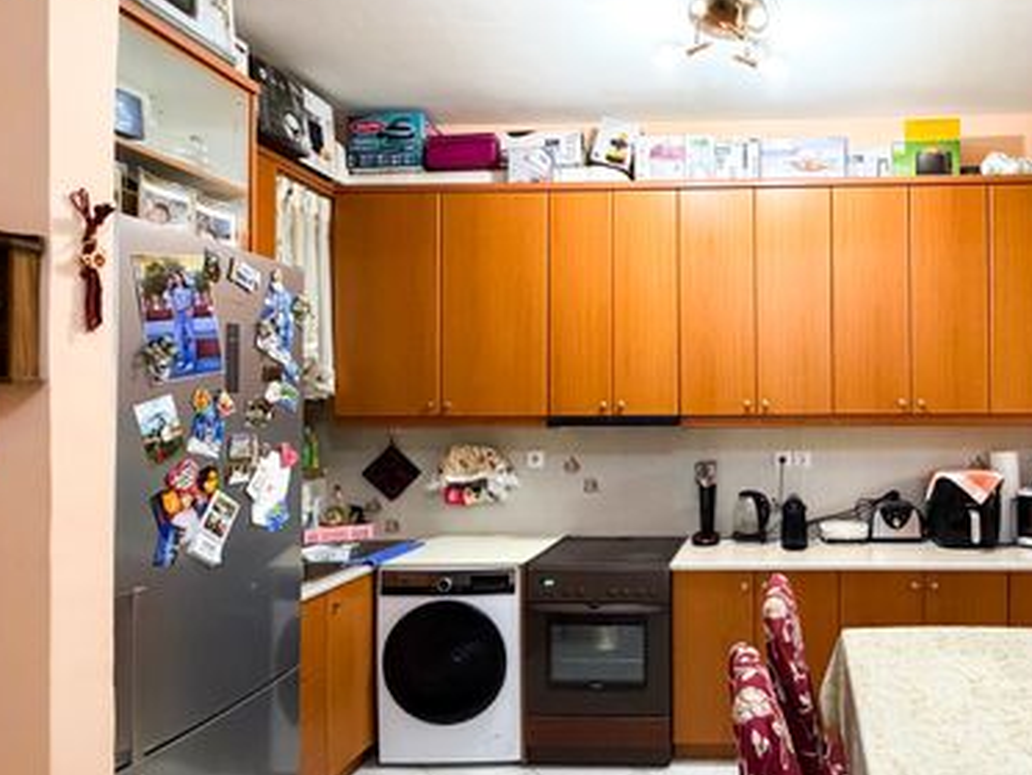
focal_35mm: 24
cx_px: 761
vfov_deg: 56.8
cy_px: 399
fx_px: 716
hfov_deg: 67.5
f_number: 2.2
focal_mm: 2.22
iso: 640
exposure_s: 1/50
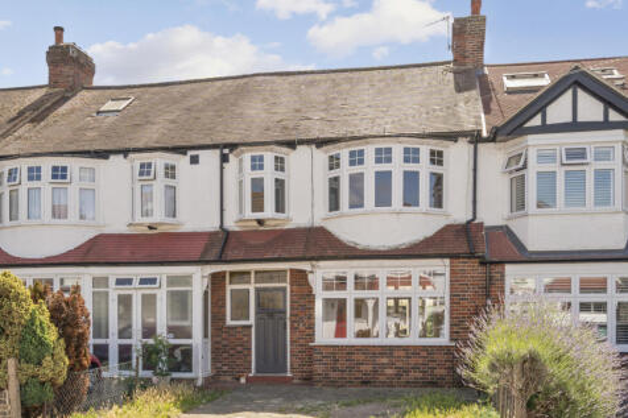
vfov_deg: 58.3
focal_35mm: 22
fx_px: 375
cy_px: 209
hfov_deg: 79.9
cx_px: 314
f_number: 8
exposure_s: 1/250
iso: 200
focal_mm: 21.5
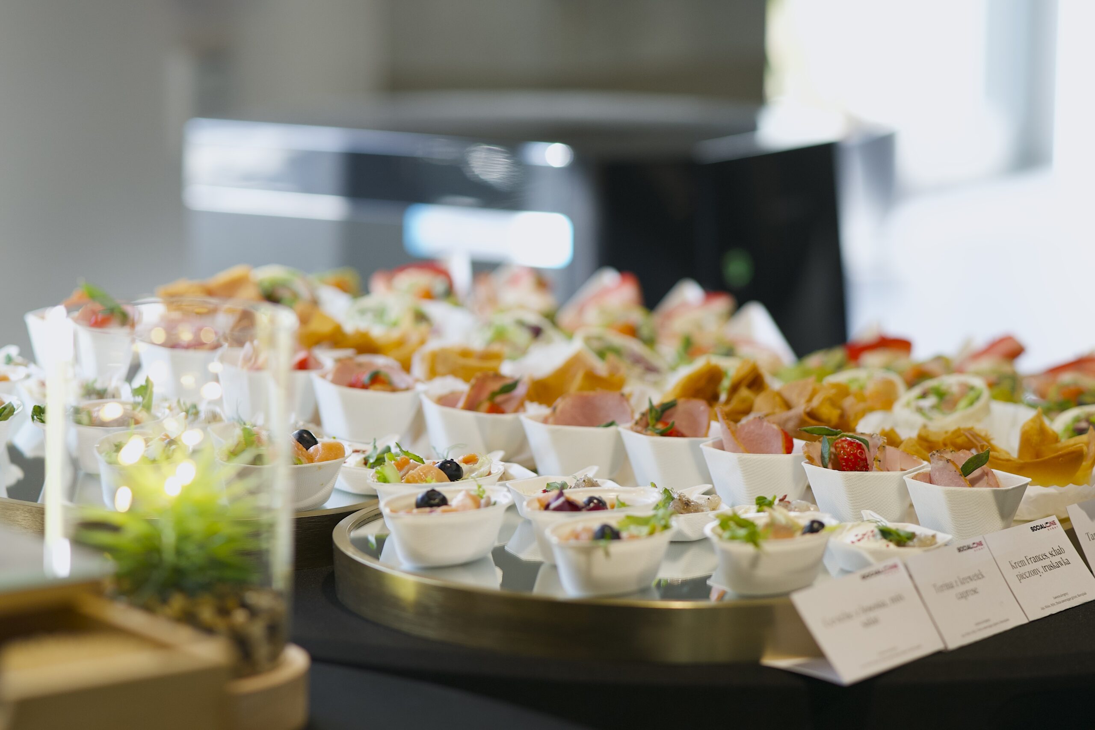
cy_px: 365
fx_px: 3863
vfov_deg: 10.8
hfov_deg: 16.1
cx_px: 548
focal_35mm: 127
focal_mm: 85
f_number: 2.2
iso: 400
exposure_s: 1/250
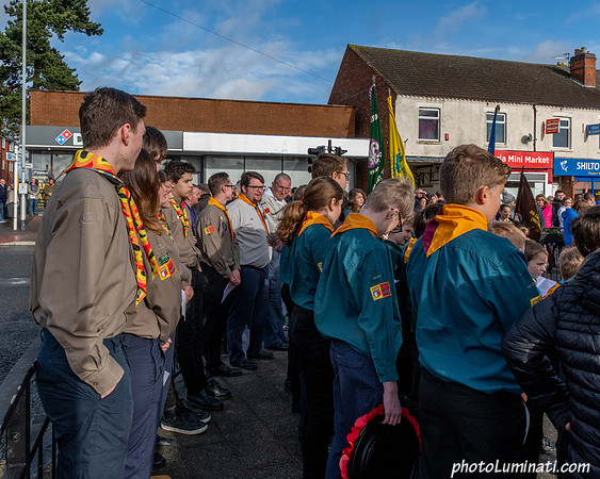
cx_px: 256
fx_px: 550
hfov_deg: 57.0
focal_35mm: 31
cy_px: 204
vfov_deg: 47.0
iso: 640
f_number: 22
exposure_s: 1/250
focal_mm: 24
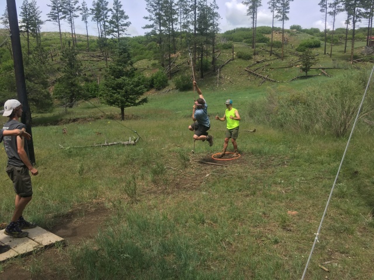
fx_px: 313
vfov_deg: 48.2
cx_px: 187
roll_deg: +2.0
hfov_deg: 61.7
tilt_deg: -9.3
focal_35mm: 29
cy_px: 140
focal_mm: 4.15
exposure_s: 1/732
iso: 25
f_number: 2.2
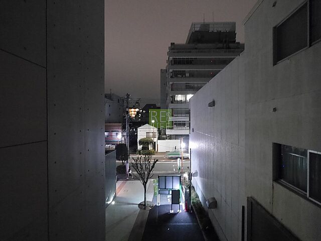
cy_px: 120
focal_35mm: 14
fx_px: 130
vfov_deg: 85.7
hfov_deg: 102.1
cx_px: 160
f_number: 4
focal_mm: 7
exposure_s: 1/10
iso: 3200
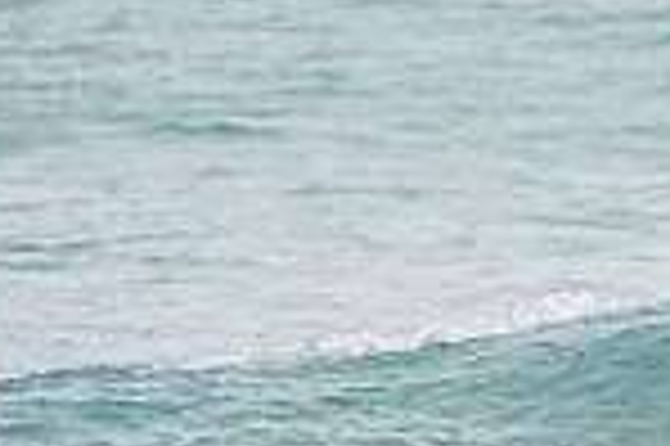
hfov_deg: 0.9
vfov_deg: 0.6
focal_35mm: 2359
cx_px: 1223
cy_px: 477
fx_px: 43855
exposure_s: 1/320
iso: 320
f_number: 5.6
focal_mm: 500
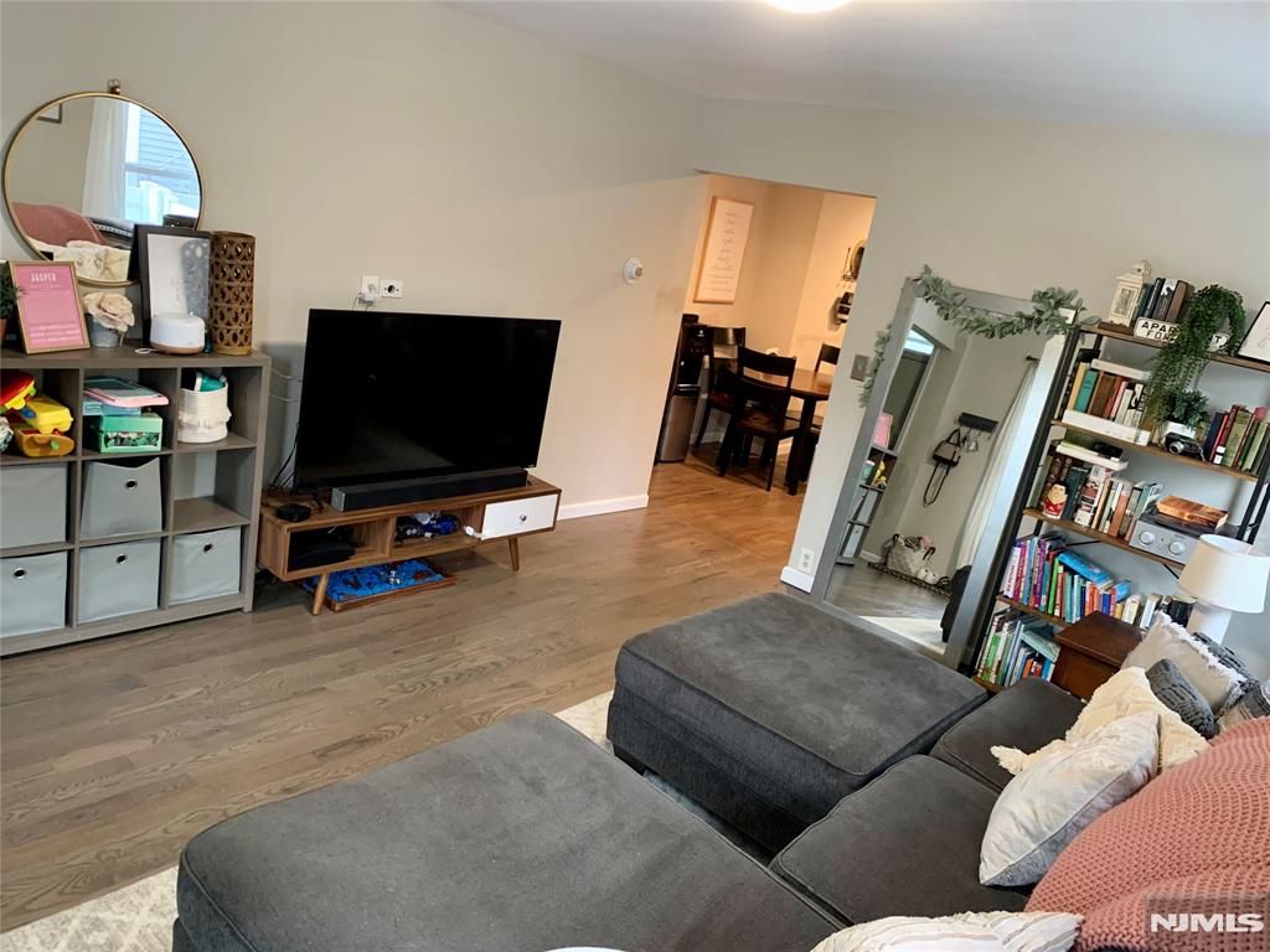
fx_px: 954
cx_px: 635
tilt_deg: -15.0
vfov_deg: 53.1
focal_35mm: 26
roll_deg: -10.8
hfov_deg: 67.3
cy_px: 476
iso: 400
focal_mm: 4.25
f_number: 1.8
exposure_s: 1/40
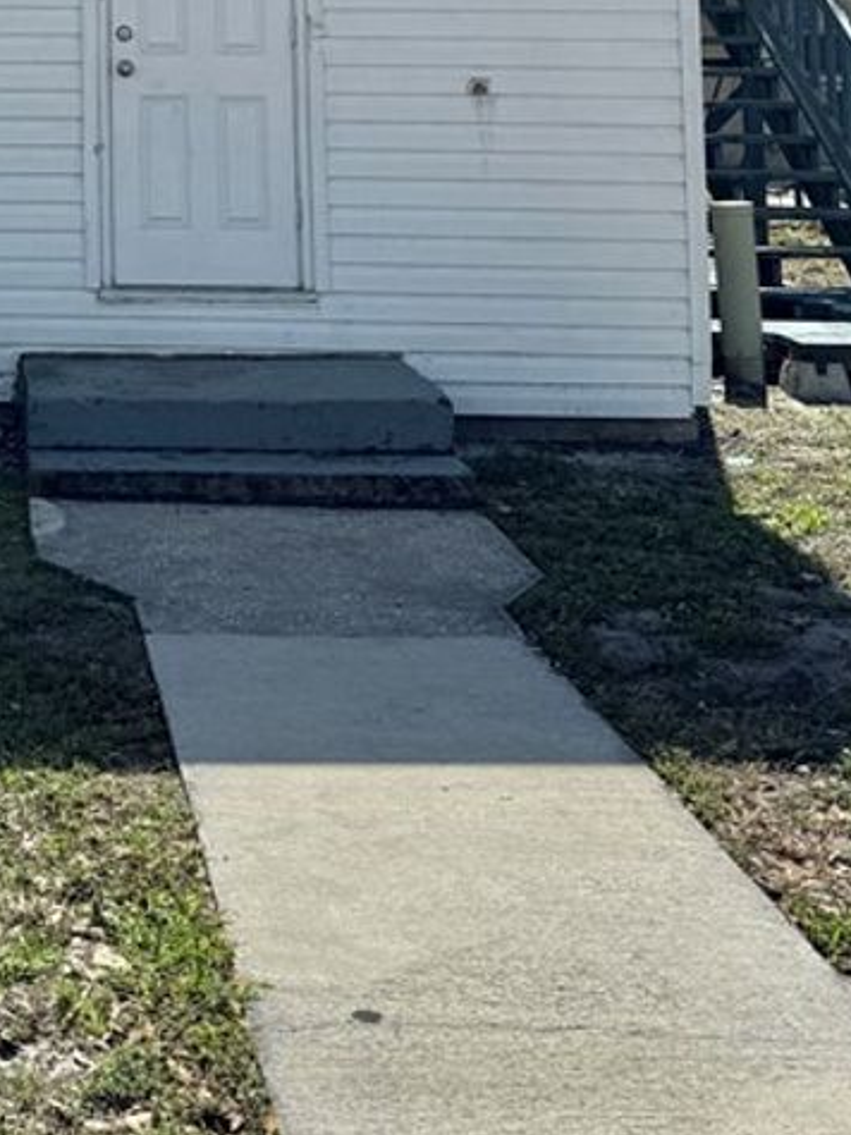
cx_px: -124
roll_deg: +1.2
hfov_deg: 20.2
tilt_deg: +5.5
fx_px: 2263
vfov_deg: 25.4
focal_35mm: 69
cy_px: -211
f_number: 1.78
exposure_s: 1/7937
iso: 80
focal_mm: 6.76
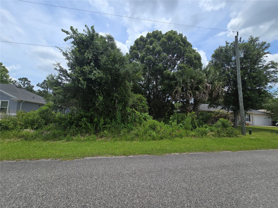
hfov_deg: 106.2
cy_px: 104
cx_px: 139
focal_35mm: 13
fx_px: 104
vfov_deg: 89.9
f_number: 2.2
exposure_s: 1/1989
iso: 50
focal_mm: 2.2
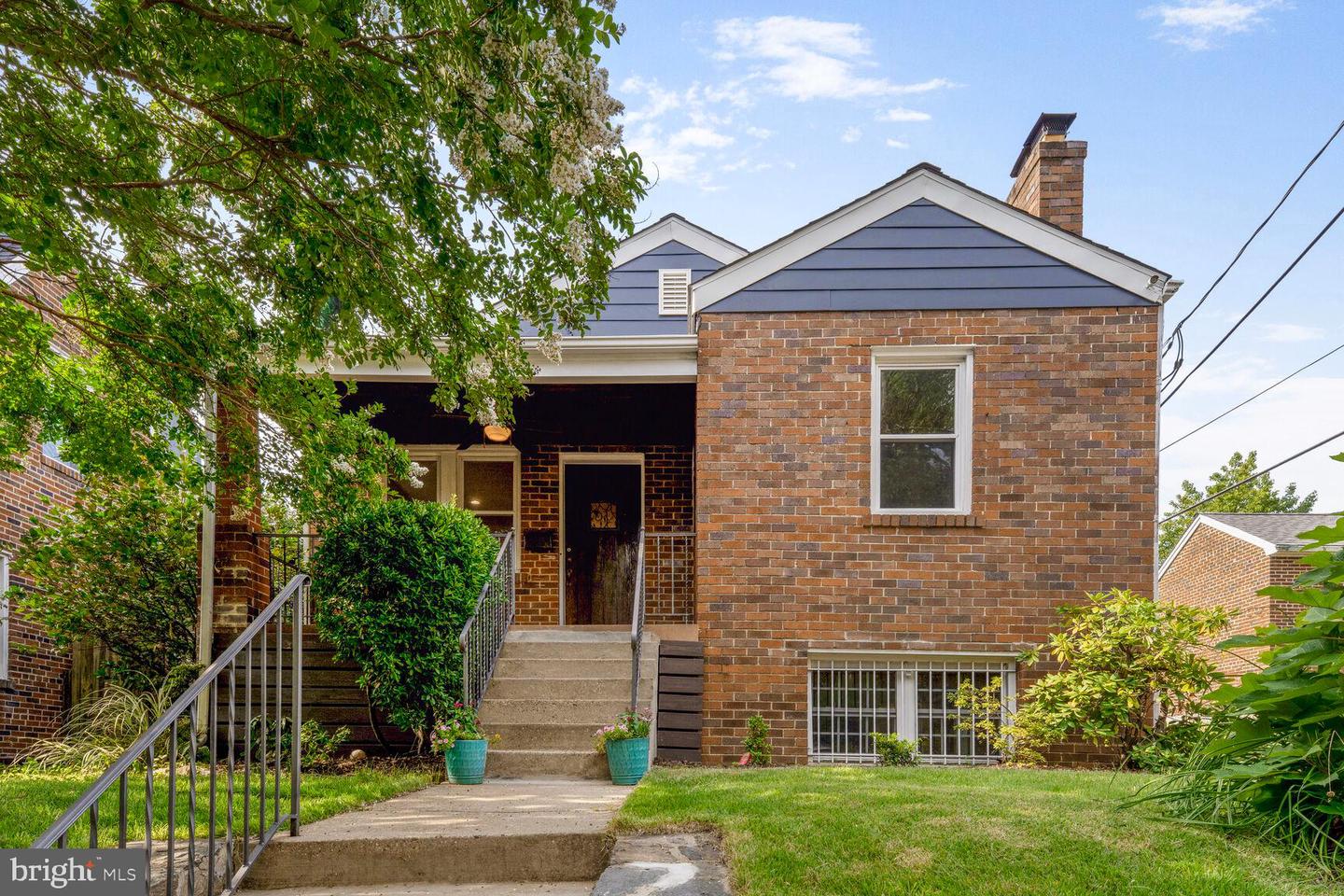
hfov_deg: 104.3
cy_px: 448
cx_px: 672
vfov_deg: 81.2
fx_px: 523
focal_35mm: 14
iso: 400
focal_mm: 14
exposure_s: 1/250
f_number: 8
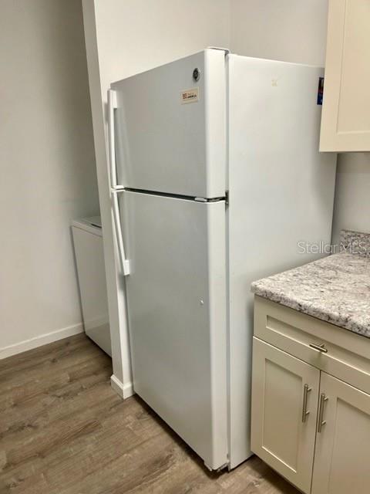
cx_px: 185
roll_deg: +1.4
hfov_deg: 53.1
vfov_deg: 67.3
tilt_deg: -14.4
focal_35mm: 26
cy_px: 247
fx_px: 371
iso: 125
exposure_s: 1/120
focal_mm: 5.1
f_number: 1.6
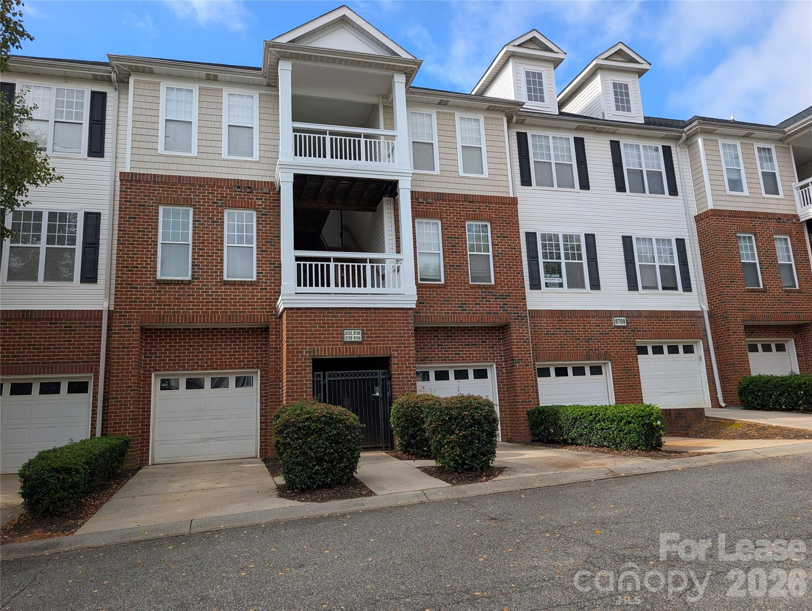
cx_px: 406
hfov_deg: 71.5
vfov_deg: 56.9
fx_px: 564
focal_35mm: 24
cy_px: 306
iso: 21
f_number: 1.68
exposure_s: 1/579
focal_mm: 6.9
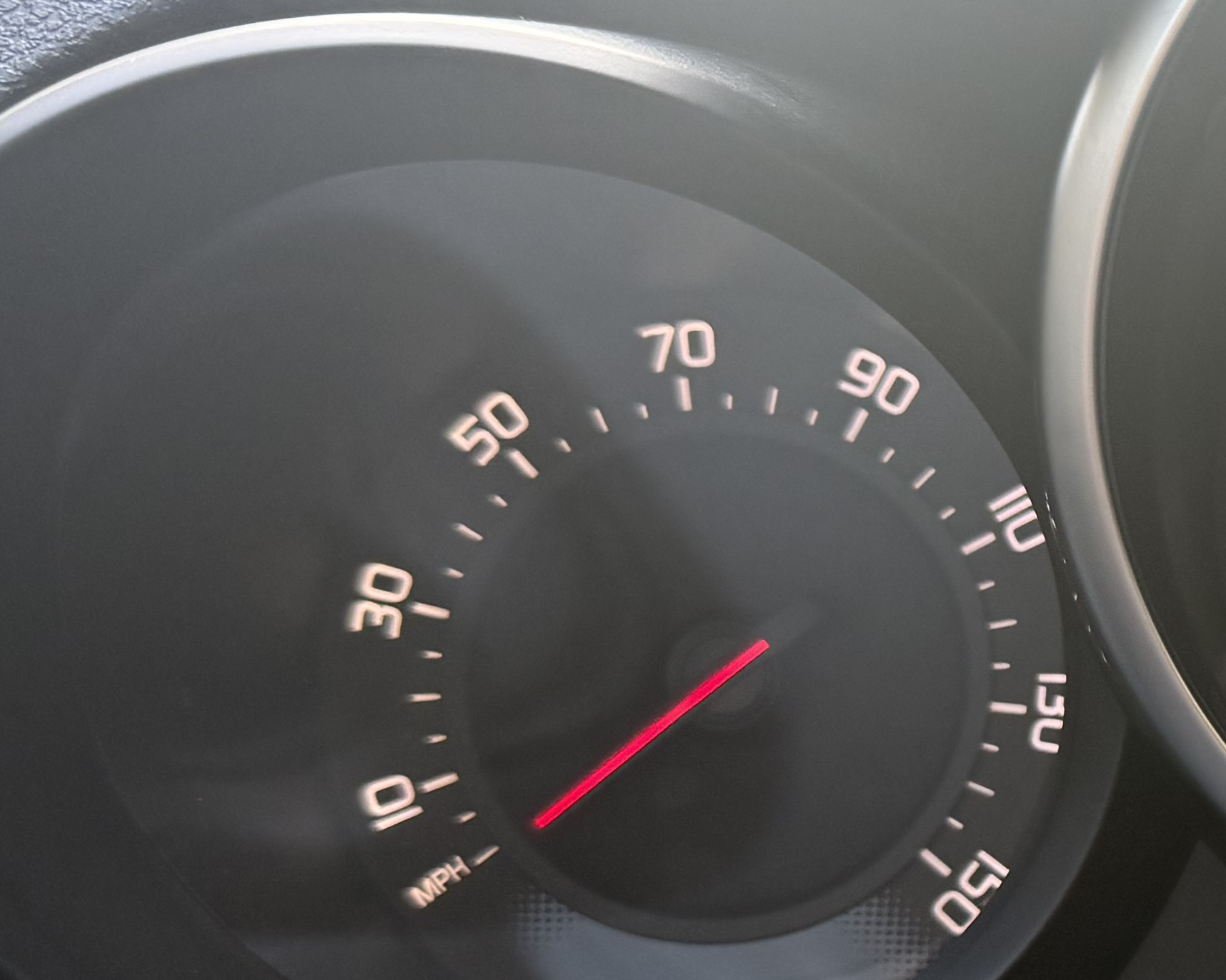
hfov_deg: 21.7
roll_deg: +0.6
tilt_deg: -21.0
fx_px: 2830
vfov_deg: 19.6
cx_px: 1658
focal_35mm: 78
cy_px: 629
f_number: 1.78
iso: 200
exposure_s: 1/91
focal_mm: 6.76
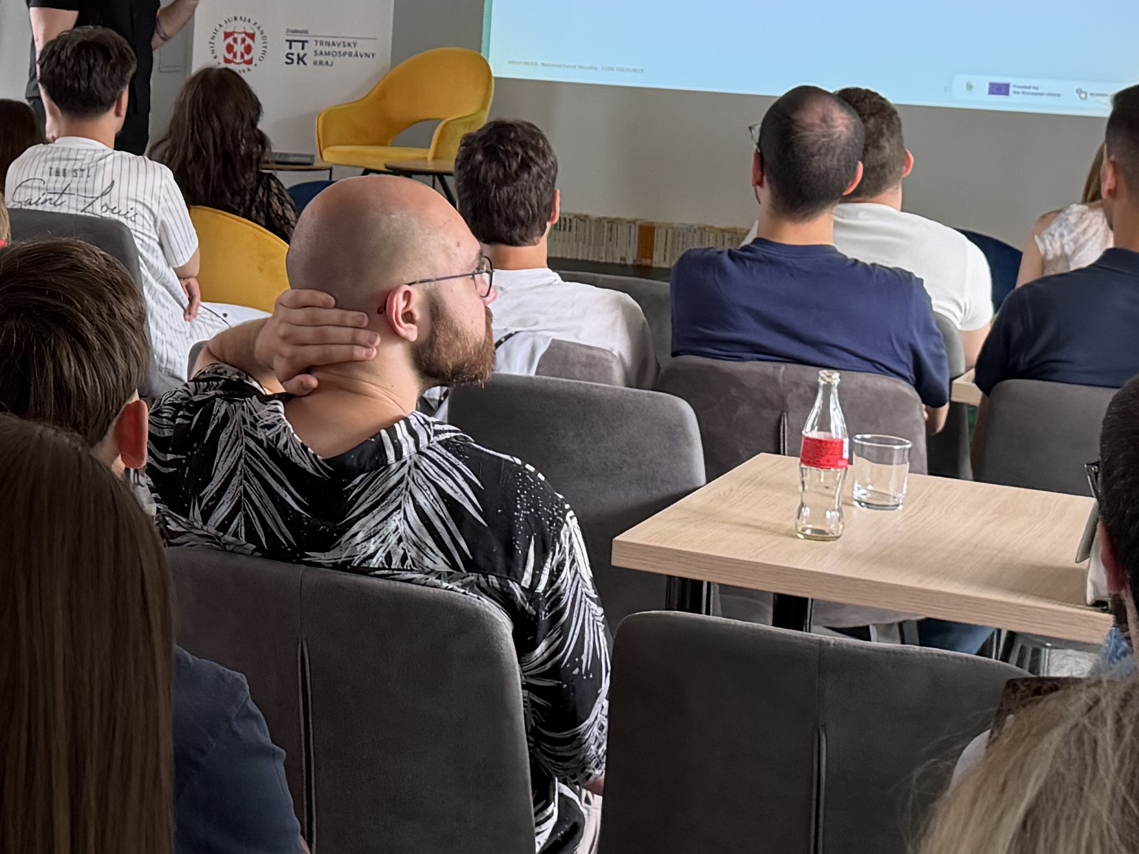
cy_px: 198
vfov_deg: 18.7
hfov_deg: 24.5
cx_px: 165
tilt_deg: -6.9
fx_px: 2566
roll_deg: -2.2
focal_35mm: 78
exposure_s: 1/84
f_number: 1.78
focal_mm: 6.76
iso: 200
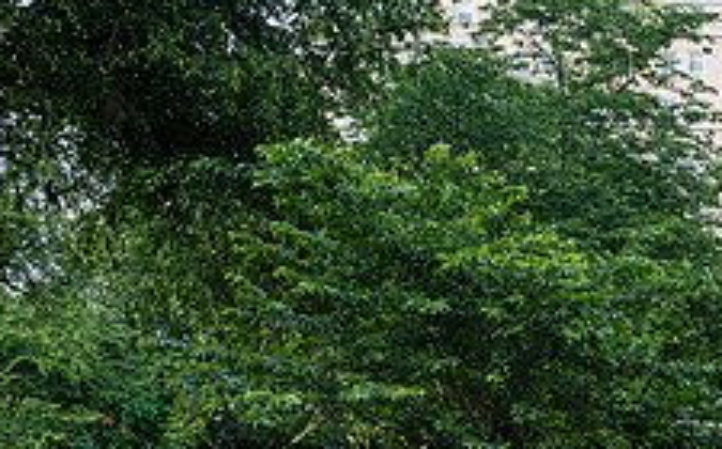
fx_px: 1808
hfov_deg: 21.7
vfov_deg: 13.8
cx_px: 738
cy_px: 532
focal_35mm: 92
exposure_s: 1/1000
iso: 800
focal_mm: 35
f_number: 4
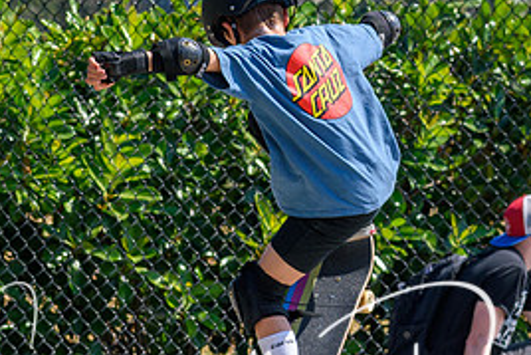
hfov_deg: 3.4
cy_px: 9
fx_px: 9002
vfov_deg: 2.3
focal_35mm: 610
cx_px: 501
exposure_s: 1/800
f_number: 7.1
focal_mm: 122
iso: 200
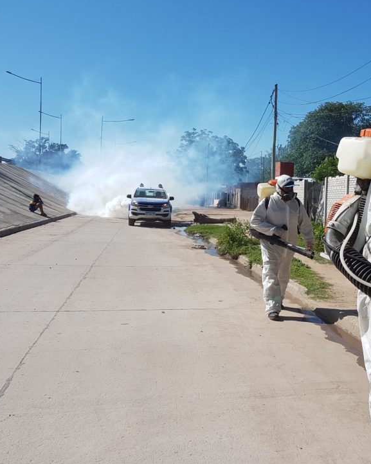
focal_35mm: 36
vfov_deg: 50.3
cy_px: 229
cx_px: 291
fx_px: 494
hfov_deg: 39.7
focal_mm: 4.2
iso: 40
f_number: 1.7
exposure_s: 1/3096
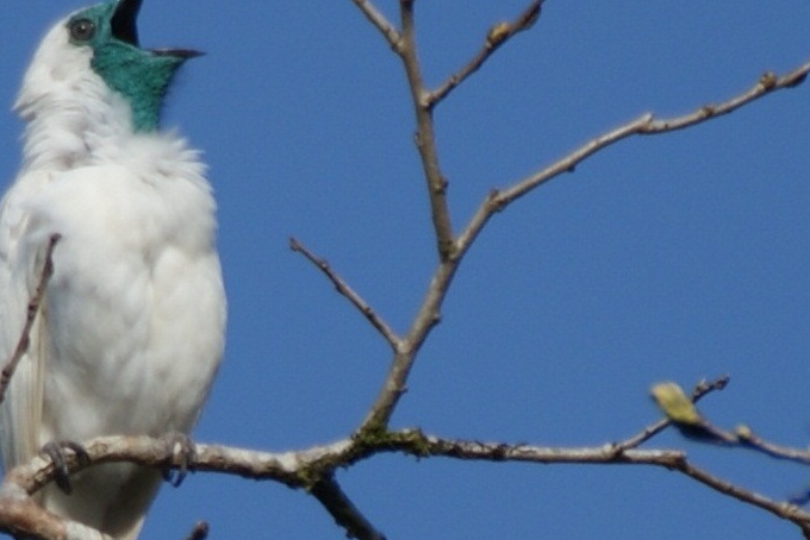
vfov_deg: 0.9
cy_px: 364
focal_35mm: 1561
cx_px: 133
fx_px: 35136
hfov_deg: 1.3
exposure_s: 1/500
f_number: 6.3
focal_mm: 500
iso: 100
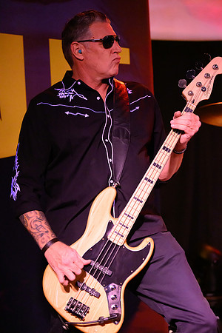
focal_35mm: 125
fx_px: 1156
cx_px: 111
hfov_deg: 11.0
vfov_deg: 16.4
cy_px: 166
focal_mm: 125
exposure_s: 1/250
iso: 10000
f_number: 2.8
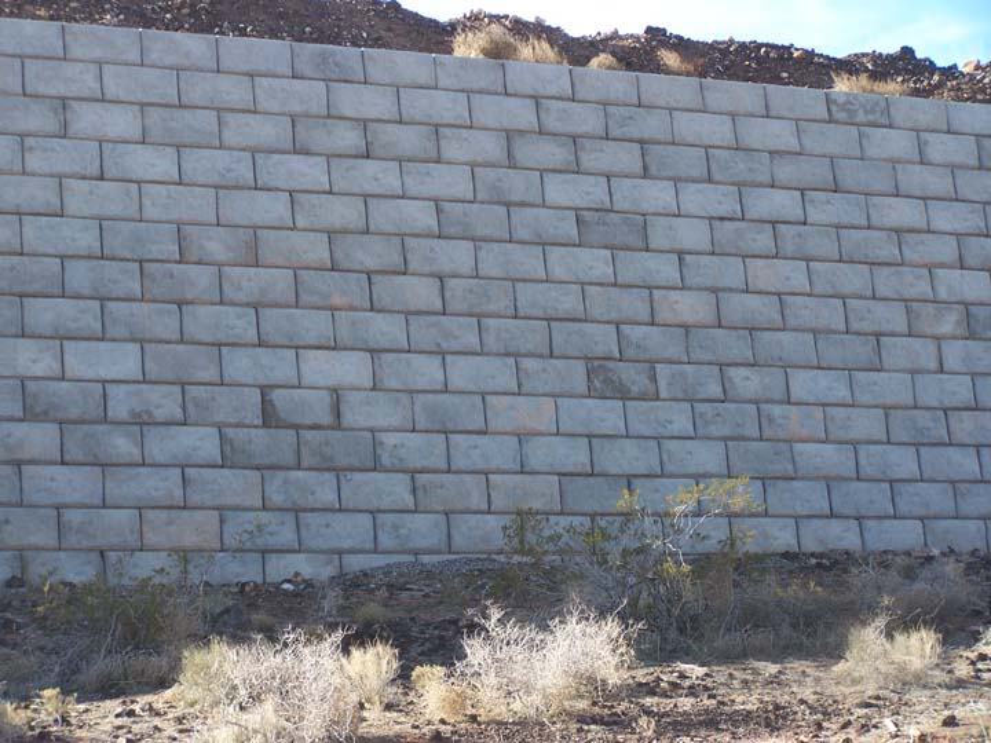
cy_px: 372
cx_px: 496
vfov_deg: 14.1
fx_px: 3006
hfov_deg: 18.7
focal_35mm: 105
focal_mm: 17.5
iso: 80
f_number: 3.2
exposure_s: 1/350
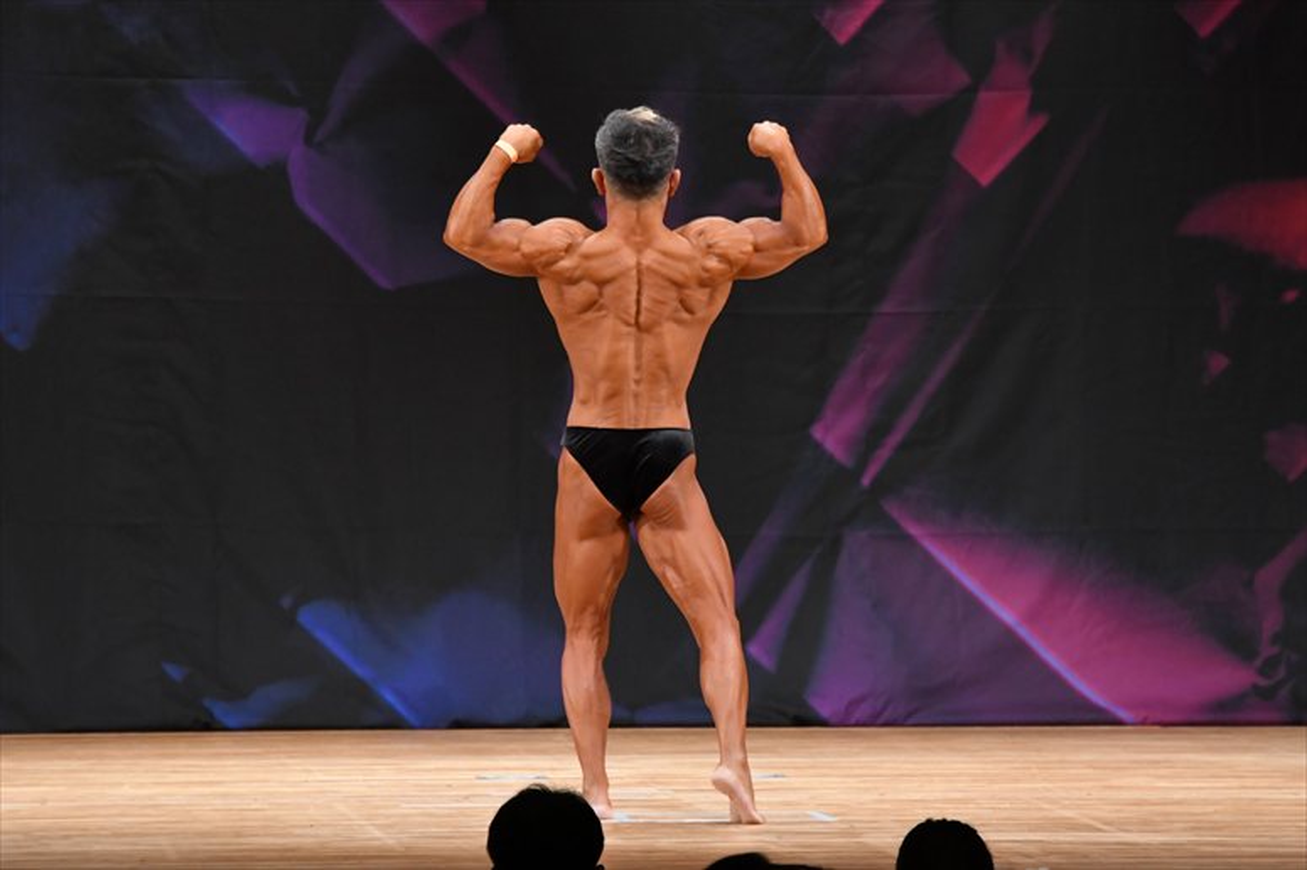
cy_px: 435
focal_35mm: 270
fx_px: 9798
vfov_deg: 5.1
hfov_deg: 7.6
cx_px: 654
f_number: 5.6
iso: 3200
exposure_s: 1/400
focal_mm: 180
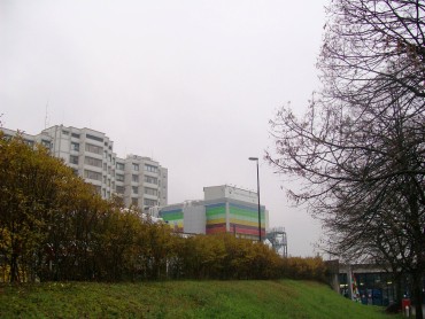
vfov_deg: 39.7
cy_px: 160
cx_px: 212
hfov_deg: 51.3
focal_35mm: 36
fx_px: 442
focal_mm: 6
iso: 64
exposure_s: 1/160
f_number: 2.7
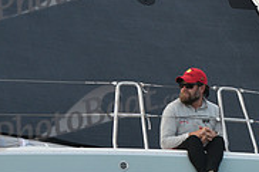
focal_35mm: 223
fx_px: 1603
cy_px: 168
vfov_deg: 6.1
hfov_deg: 9.2
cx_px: 269
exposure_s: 1/400
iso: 250
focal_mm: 70
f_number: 5.6
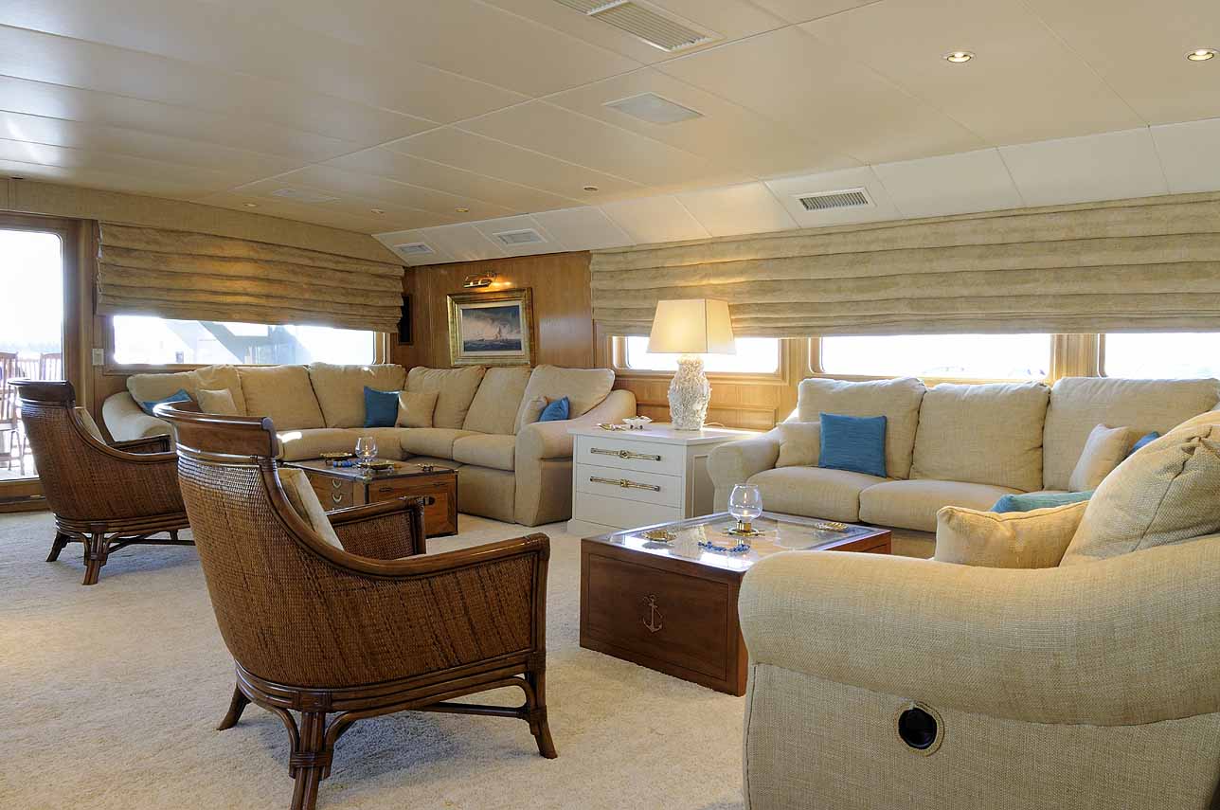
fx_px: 863
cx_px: 610
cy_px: 405
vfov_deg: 50.3
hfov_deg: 70.5
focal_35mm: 26
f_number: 16
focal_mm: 17
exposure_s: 1/1.6
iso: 250
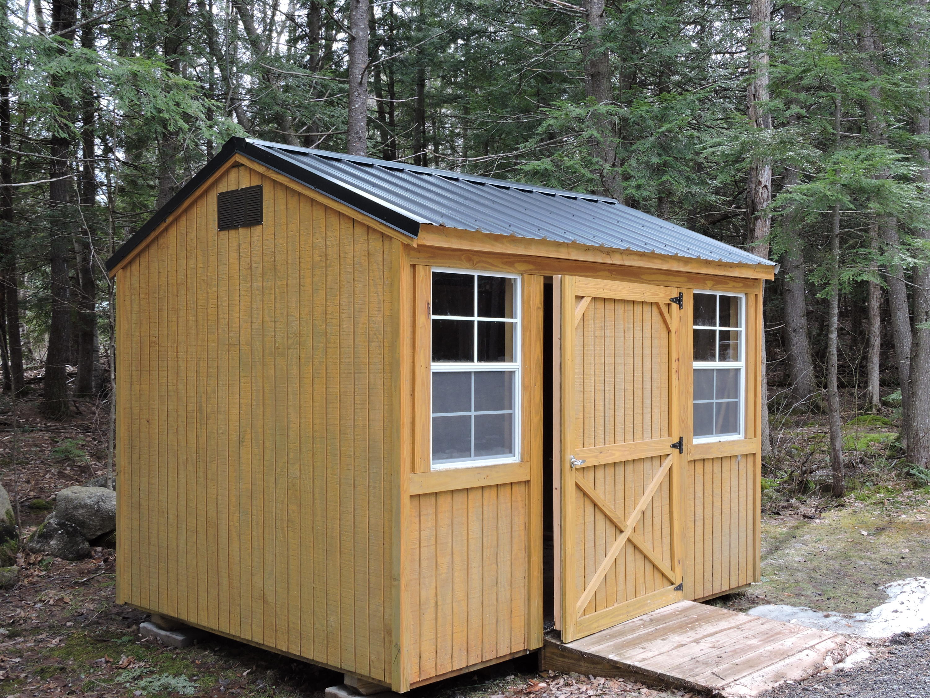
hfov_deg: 46.8
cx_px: 465
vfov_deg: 36.0
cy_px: 349
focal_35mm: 40
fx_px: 1075
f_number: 3.8
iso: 100
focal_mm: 7.2
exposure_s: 1/100
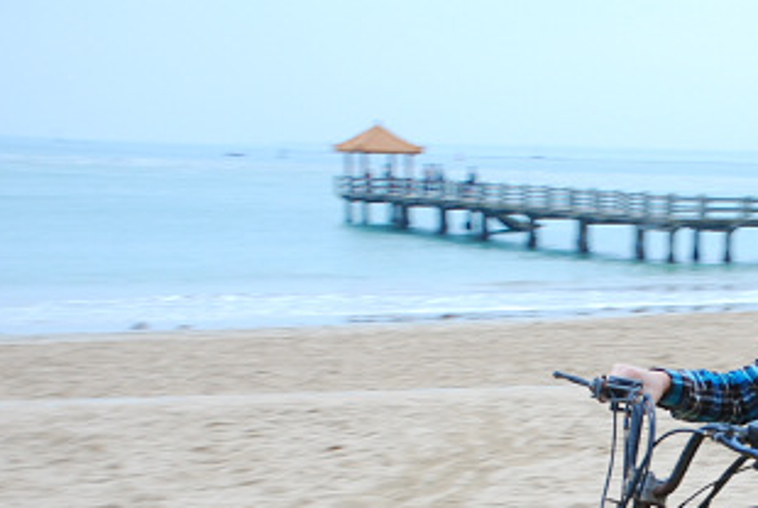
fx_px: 1941
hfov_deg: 21.3
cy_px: 534
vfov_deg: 14.6
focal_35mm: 92
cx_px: 763
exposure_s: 1/180
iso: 320
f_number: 6.7
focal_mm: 28
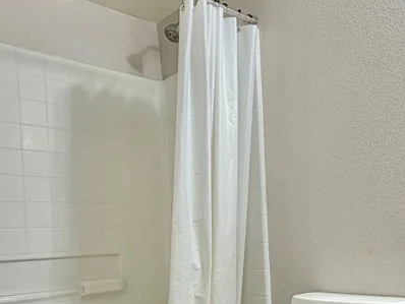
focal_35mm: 36
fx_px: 421
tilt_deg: -1.5
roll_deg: +2.6
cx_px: 236
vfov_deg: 38.2
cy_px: 243
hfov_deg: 51.1
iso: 160
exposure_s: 1/120
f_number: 2.2
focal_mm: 2.22
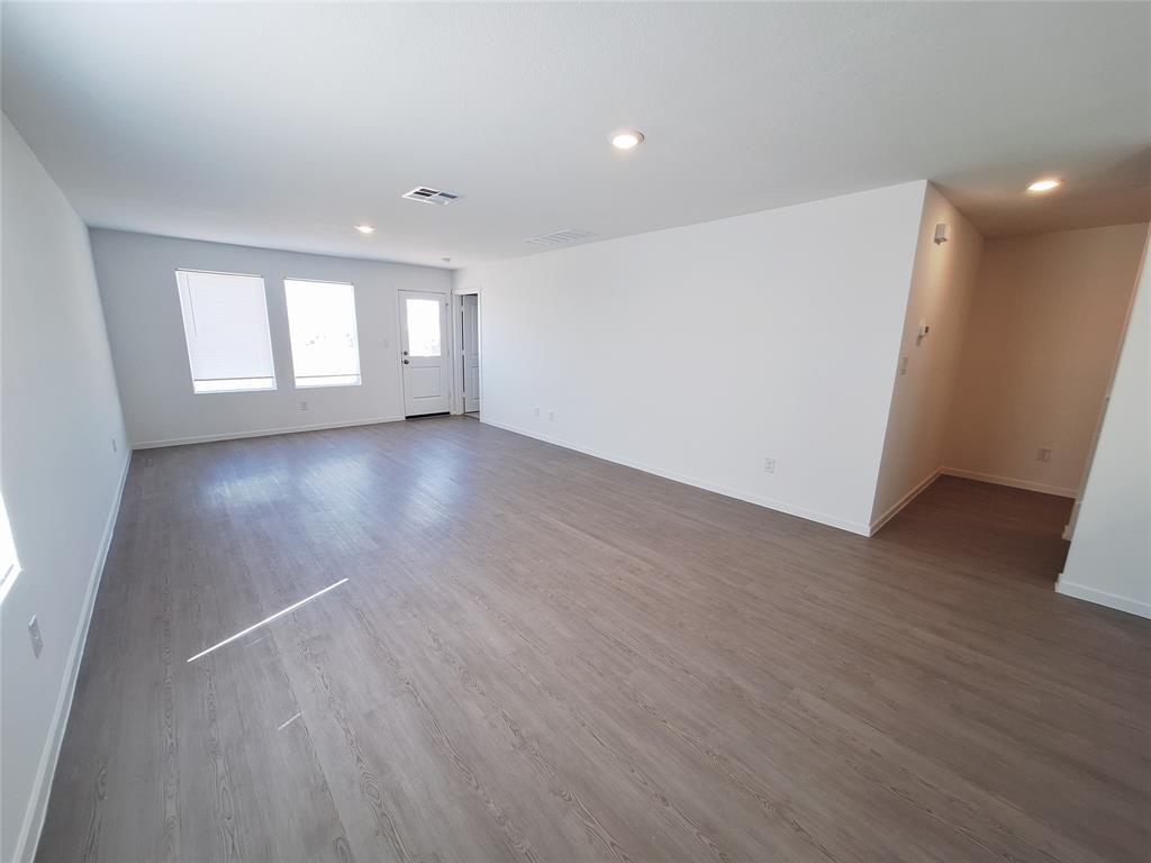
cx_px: 576
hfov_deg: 106.2
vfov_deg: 89.9
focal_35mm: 13
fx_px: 432
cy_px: 432
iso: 50
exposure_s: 1/60
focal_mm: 1.74
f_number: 2.2
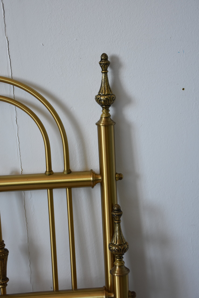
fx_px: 423
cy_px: 149
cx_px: 100
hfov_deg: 26.5
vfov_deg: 38.9
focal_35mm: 51
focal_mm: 34
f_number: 5
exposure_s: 1/100
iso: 800
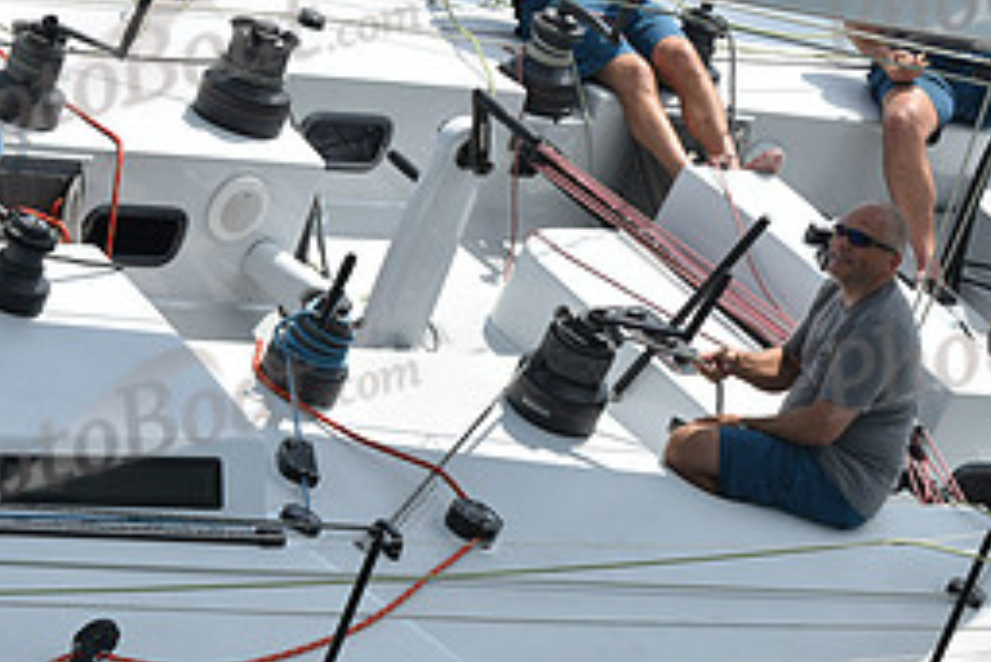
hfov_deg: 8.6
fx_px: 6555
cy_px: 575
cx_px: 623
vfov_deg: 5.8
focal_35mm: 238
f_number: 7.1
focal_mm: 105
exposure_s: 1/1250
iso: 250
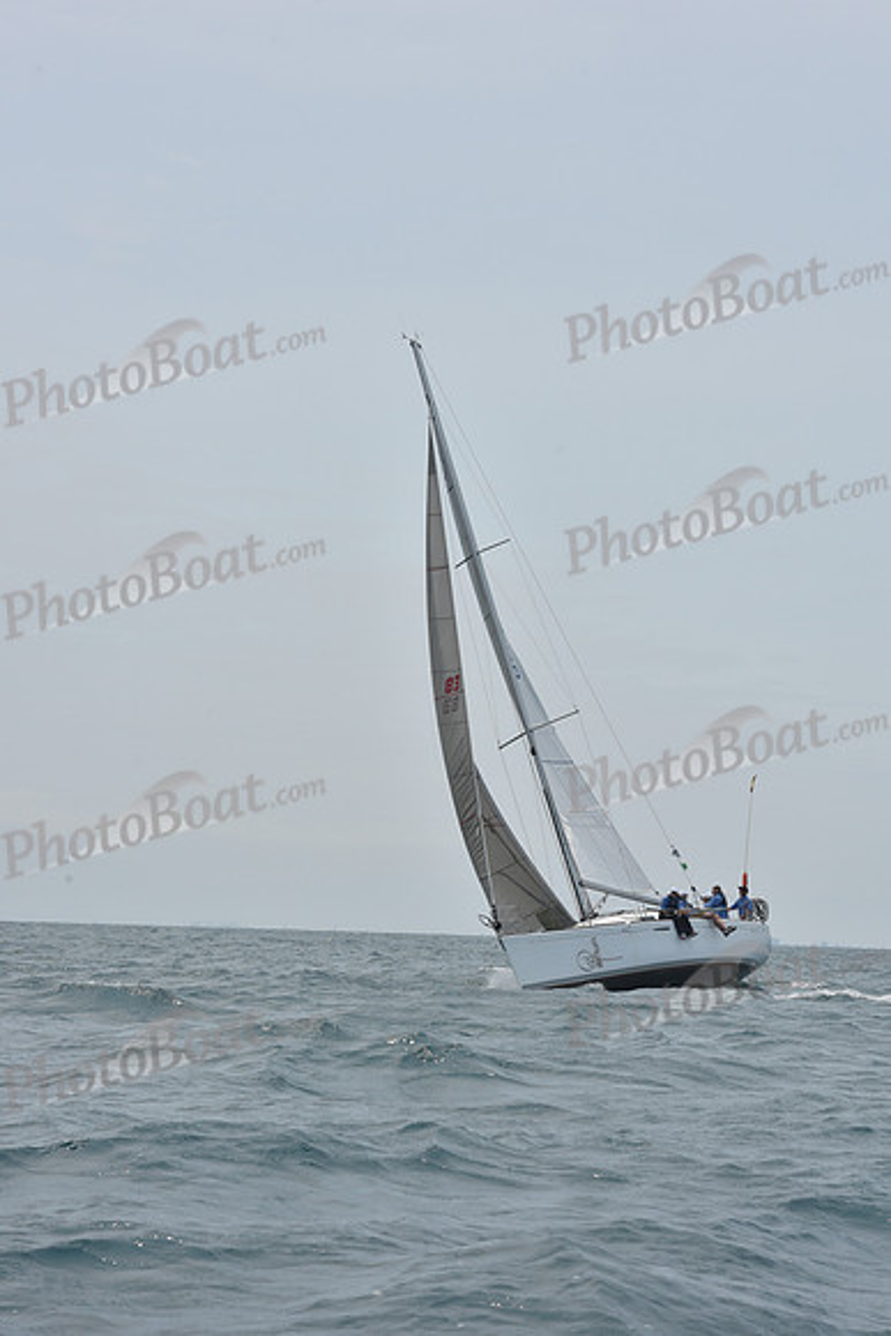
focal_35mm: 95
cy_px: 668
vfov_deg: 21.5
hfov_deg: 14.4
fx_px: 3524
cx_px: 446
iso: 250
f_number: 13
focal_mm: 95
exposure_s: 1/800
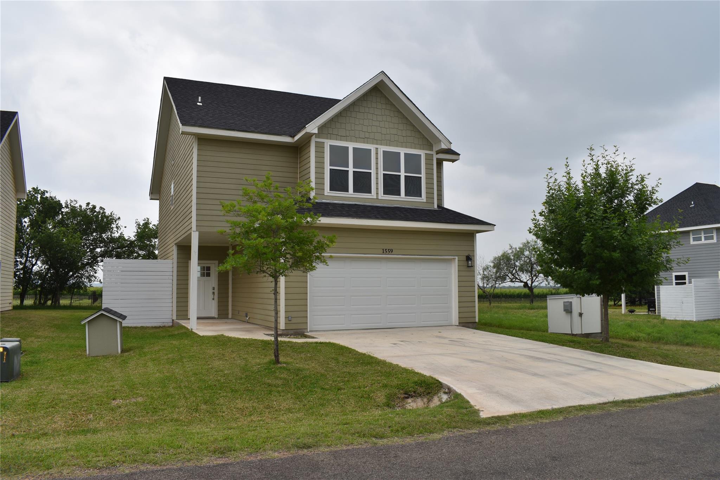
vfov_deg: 47.9
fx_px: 540
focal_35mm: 27
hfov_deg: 67.4
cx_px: 360
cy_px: 240
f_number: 11
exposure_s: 1/200
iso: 100
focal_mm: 18
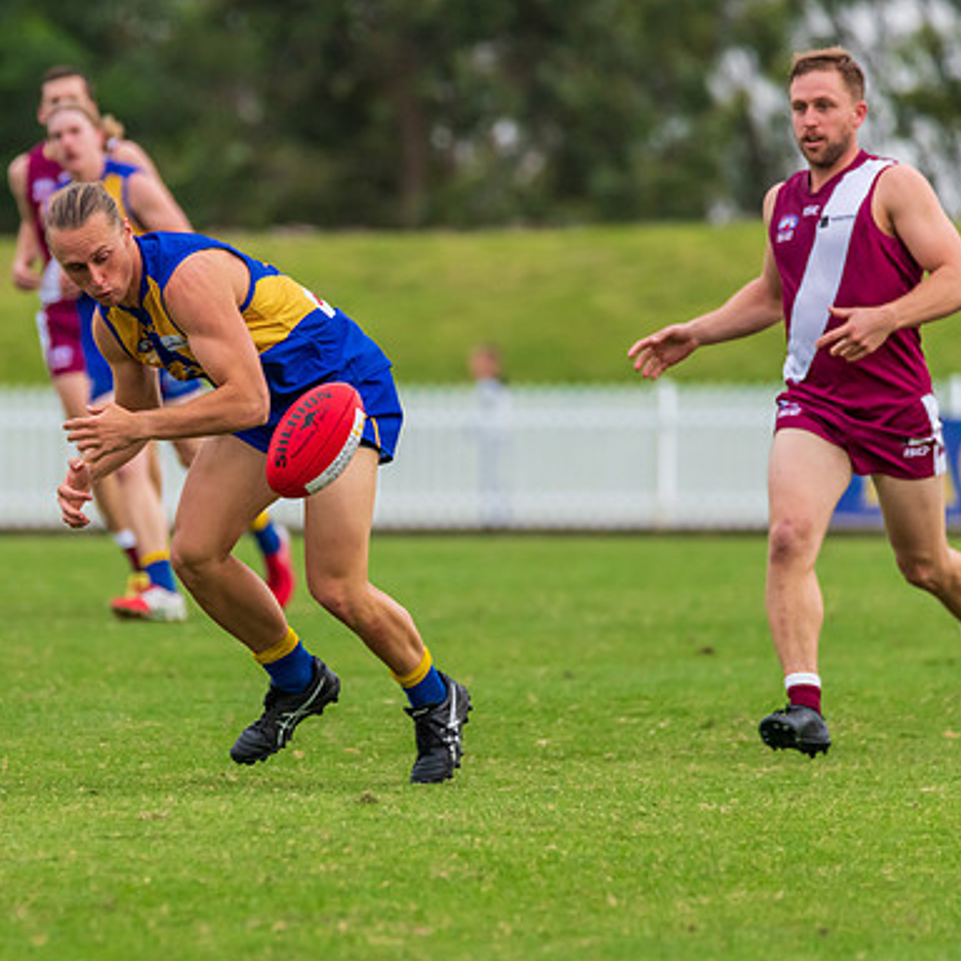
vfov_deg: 2.9
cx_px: 202
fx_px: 19128
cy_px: 535
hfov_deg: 2.9
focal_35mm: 609
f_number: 6.3
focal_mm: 400
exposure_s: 1/1250
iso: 1000
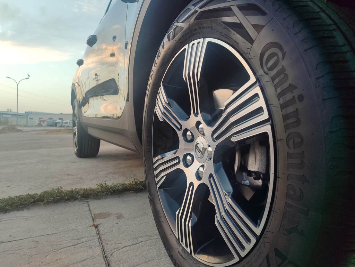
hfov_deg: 69.4
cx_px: 178
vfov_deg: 54.9
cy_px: 134
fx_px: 256
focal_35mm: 25
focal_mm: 5.95
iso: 67
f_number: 1.89
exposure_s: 1/50
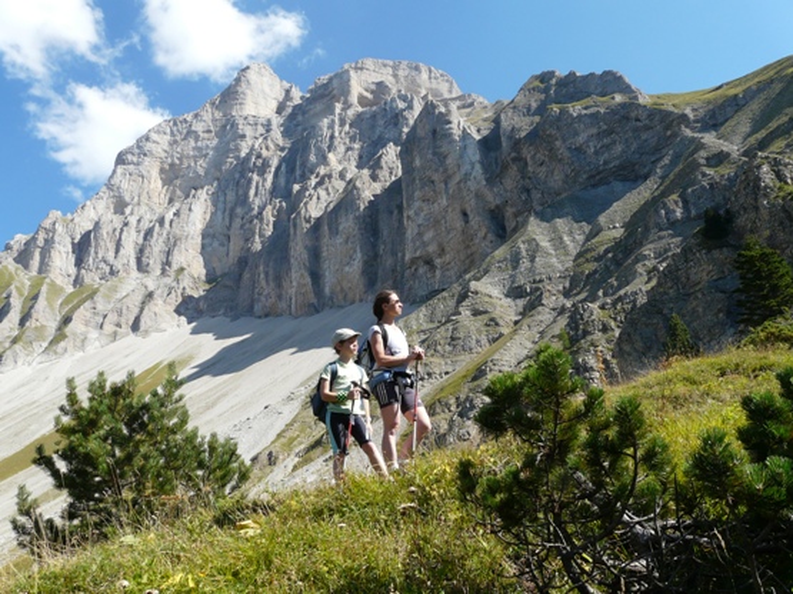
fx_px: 641
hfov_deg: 63.5
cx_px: 396
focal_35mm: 28
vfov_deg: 49.7
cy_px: 297
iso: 100
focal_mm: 4.6
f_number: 5.6
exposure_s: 1/250
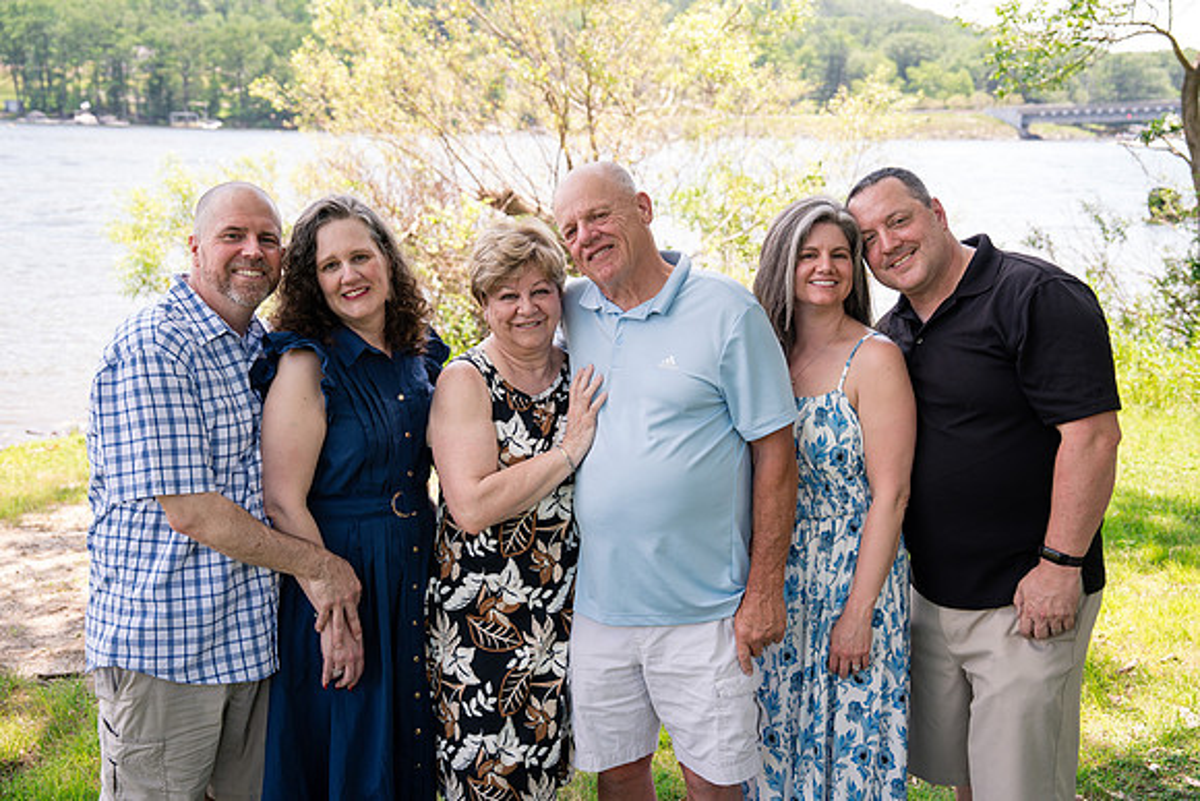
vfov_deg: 32.6
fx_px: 1367
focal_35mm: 41
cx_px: 600
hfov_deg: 47.4
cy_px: 400
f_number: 4
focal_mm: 41
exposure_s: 1/250
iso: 200
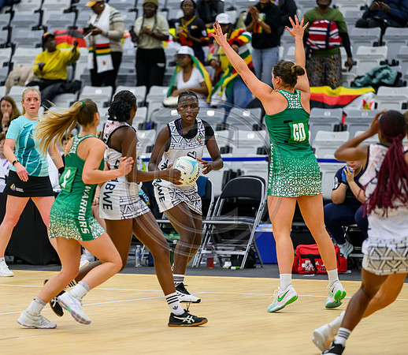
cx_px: 165
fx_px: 2997
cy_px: 178
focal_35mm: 240
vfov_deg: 6.8
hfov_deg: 7.8
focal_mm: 200
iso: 4000
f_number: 3.2
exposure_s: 1/1000
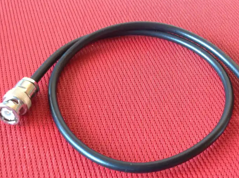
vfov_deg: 27.7
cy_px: 127
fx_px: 358
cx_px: 139
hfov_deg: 36.8
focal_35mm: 52
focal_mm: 4.28
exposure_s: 1/15
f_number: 2.4
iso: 200
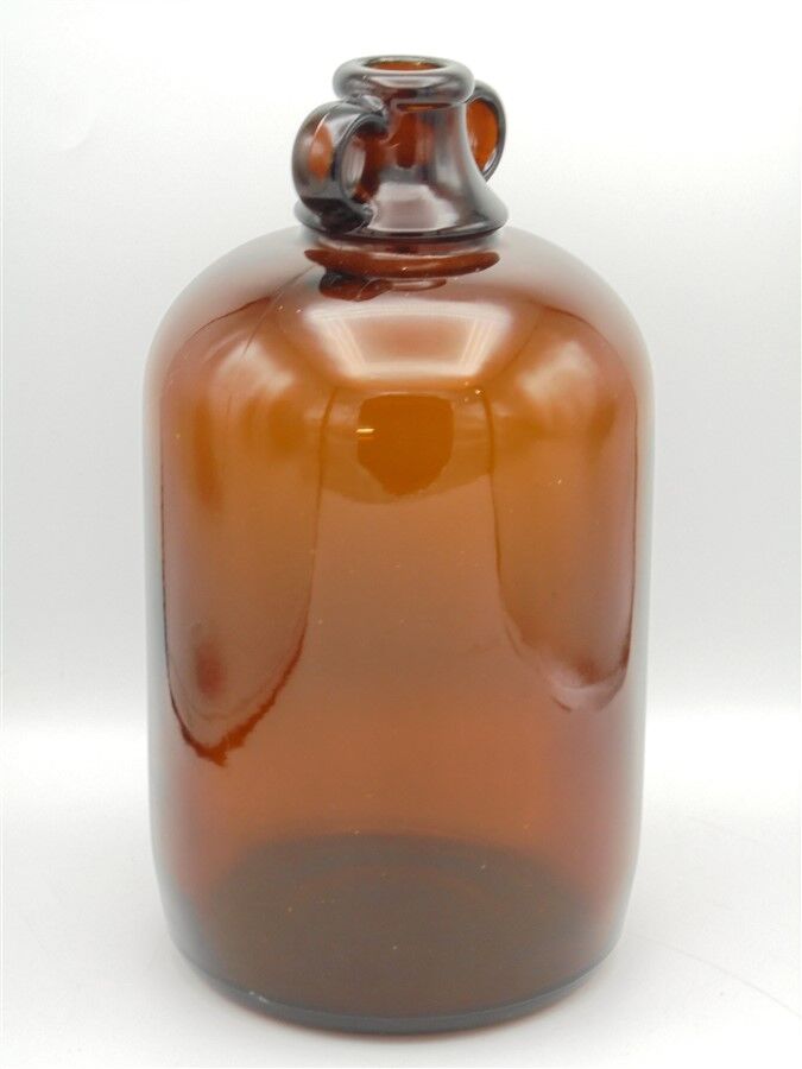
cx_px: 401
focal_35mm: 94
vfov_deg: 20.9
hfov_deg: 15.7
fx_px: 2904
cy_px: 534
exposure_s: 1/30
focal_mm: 16.9
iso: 250
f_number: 4.7
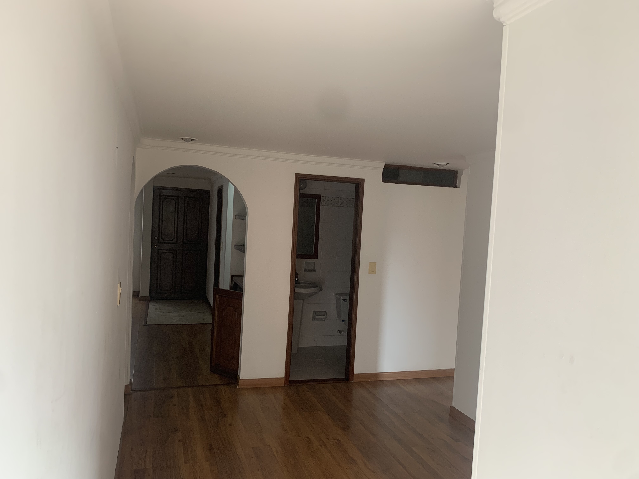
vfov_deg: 53.1
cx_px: 320
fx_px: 480
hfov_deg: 67.3
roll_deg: -3.8
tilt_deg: -2.4
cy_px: 240
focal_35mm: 26
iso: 64
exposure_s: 1/121
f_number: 1.8
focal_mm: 4.25
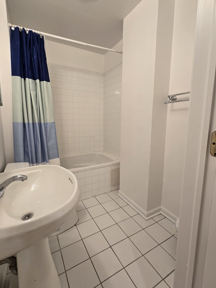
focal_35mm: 15
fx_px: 125
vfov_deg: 98.1
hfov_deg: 81.7
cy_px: 138
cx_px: 108
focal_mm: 2.2
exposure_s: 1/60
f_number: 2.2
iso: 100
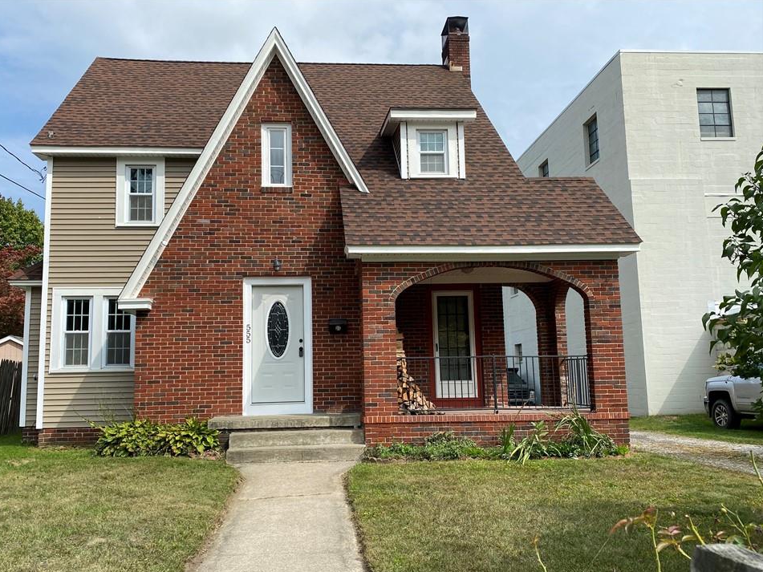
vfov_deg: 49.7
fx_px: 617
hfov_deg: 63.4
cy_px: 306
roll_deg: +0.9
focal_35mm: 28
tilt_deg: +6.5
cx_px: 355
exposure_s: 1/2315
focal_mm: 4.25
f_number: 1.8
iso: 32
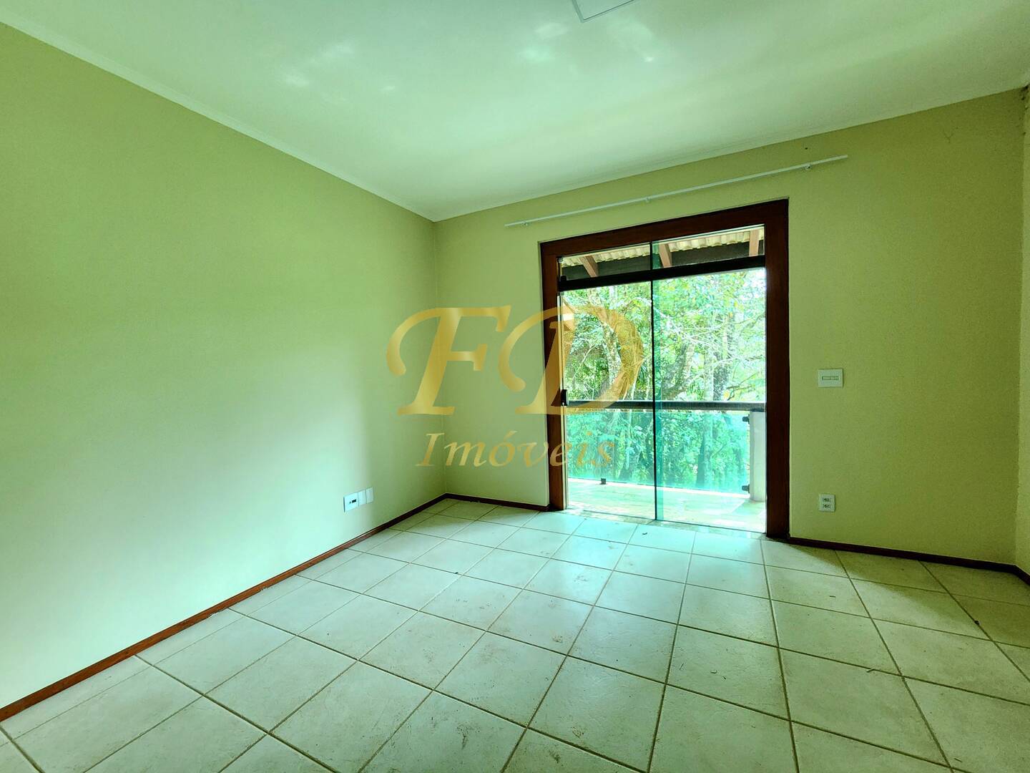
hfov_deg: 106.2
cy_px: 386
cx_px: 515
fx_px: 387
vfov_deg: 89.9
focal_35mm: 13
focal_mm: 2.2
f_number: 2.2
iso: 400
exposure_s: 1/60.2
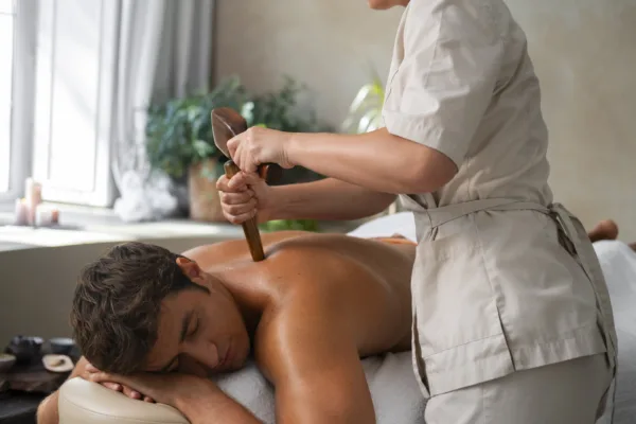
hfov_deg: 37.5
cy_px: 212
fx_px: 936
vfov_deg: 25.5
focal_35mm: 53
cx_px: 318
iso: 640
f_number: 2
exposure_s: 1/400
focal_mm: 35
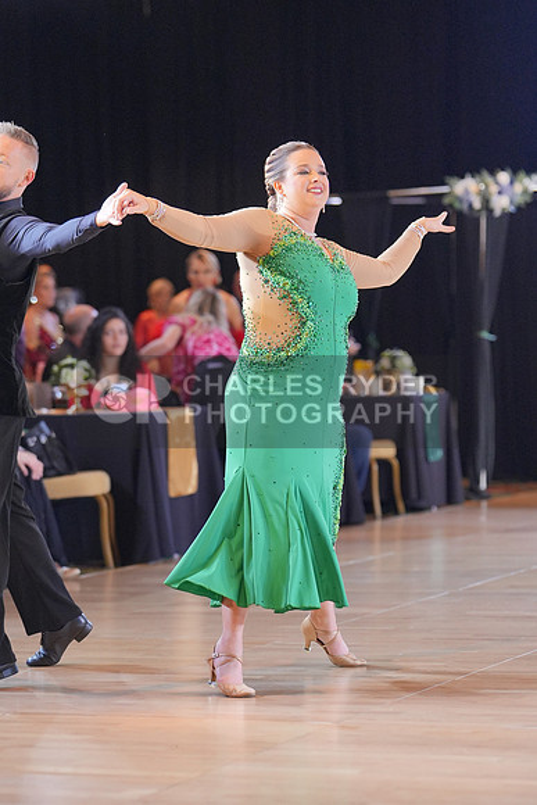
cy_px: 402
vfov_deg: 17.3
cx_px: 268
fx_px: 2638
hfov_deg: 11.6
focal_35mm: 118
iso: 2000
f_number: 2
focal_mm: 79
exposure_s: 1/500
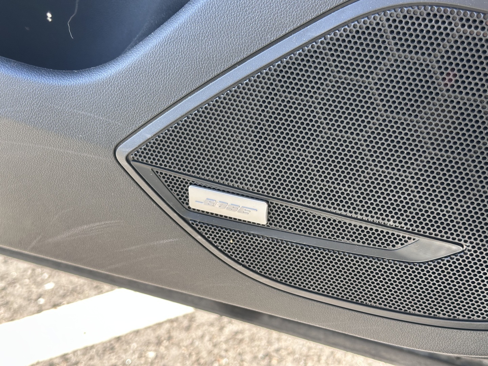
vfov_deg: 30.3
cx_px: 244
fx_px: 677
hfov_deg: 39.7
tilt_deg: -27.4
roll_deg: +1.1
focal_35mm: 48
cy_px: 183
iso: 64
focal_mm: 6.86
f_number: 1.78
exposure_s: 1/171
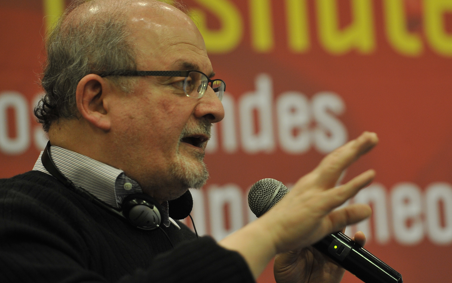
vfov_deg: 5.1
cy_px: 92
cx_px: 264
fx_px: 3178
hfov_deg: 8.1
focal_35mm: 258
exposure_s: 1/100
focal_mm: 170
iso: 1600
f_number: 2.8
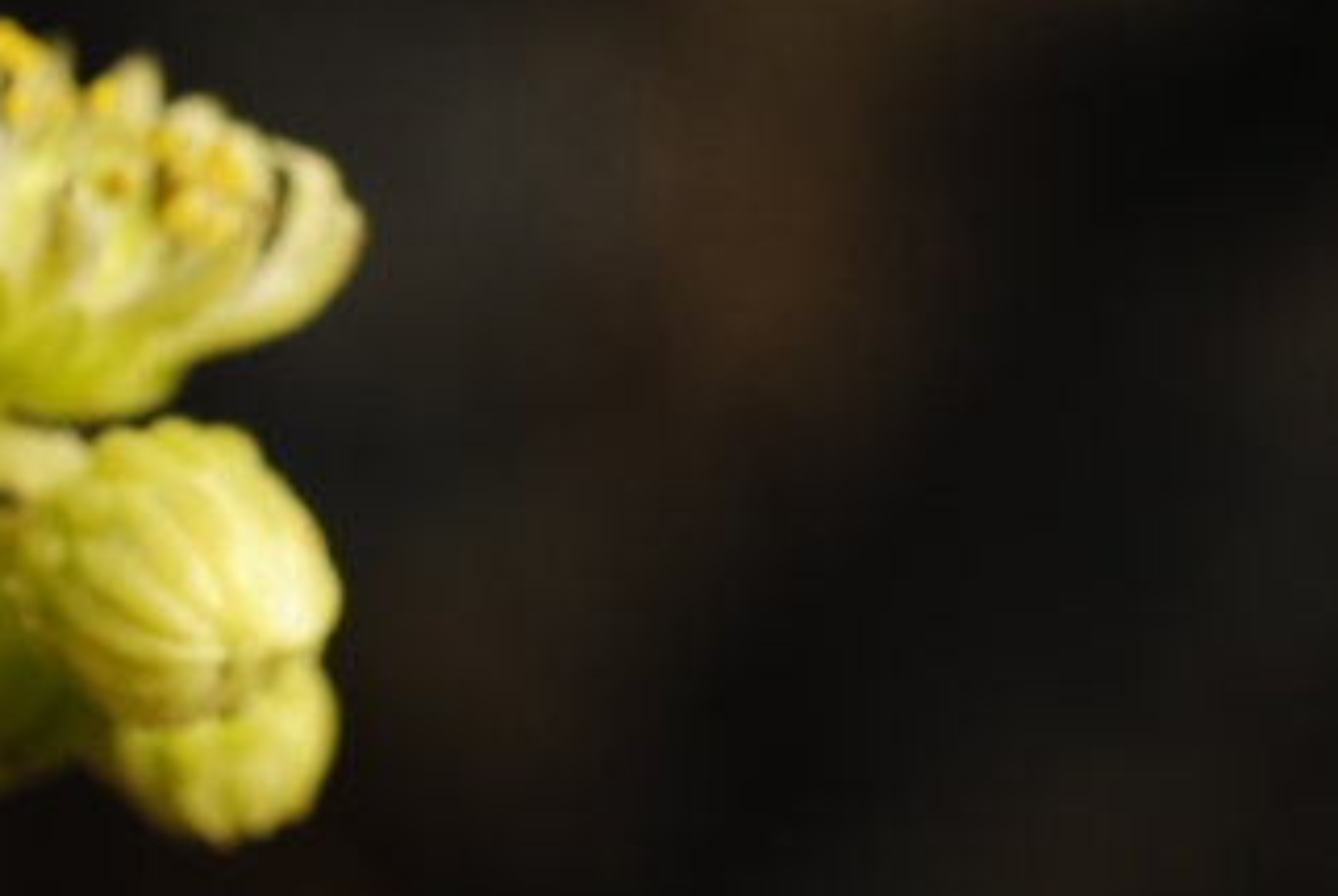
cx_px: -8
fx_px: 11844
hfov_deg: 6.4
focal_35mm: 318
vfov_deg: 4.3
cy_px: 696
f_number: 8
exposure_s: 1/200
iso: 100
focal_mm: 85
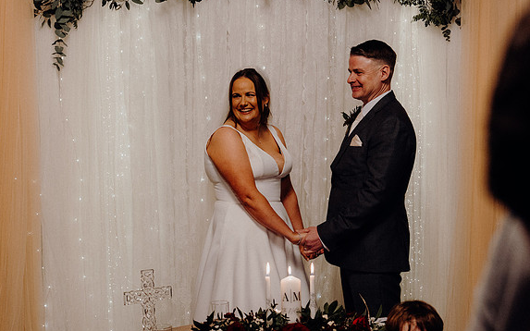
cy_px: 173
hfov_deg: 32.5
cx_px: 265
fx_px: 910
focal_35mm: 63
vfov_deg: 20.6
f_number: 3.5
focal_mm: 41
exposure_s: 1/160
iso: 1600
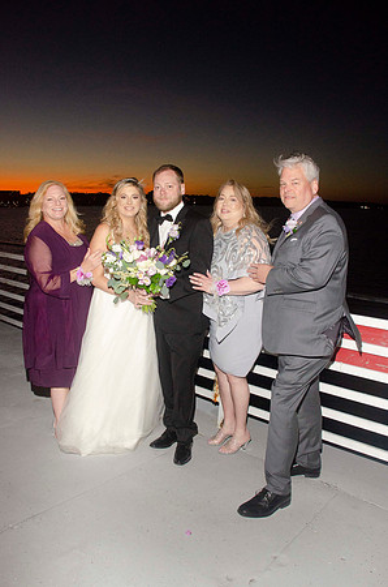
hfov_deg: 47.7
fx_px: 438
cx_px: 194
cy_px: 294
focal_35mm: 27
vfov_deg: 67.5
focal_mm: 18
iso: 800
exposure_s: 1/60
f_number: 5.6
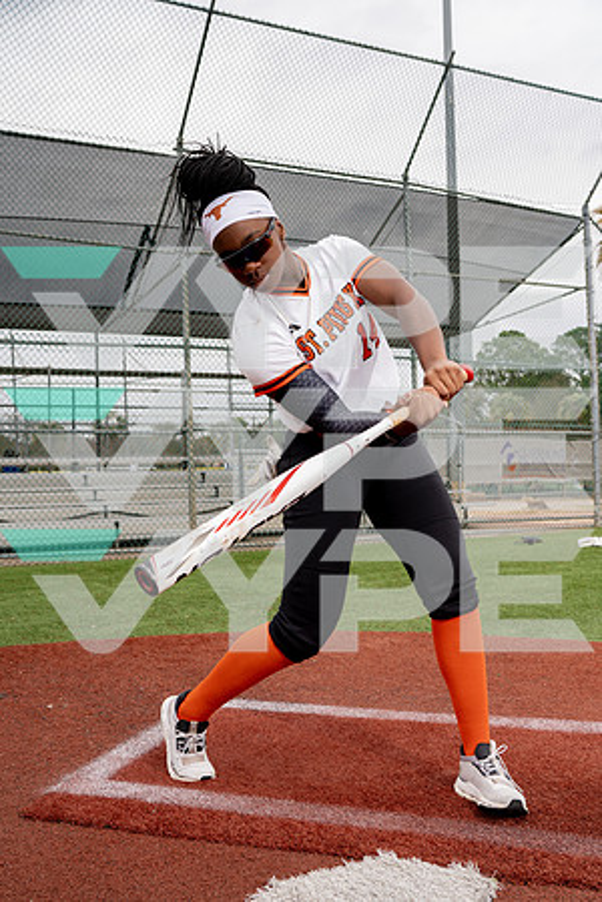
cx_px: 301
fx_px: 878
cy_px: 451
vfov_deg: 54.4
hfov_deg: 37.9
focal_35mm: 35
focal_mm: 35
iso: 64
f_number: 5
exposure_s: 1/250
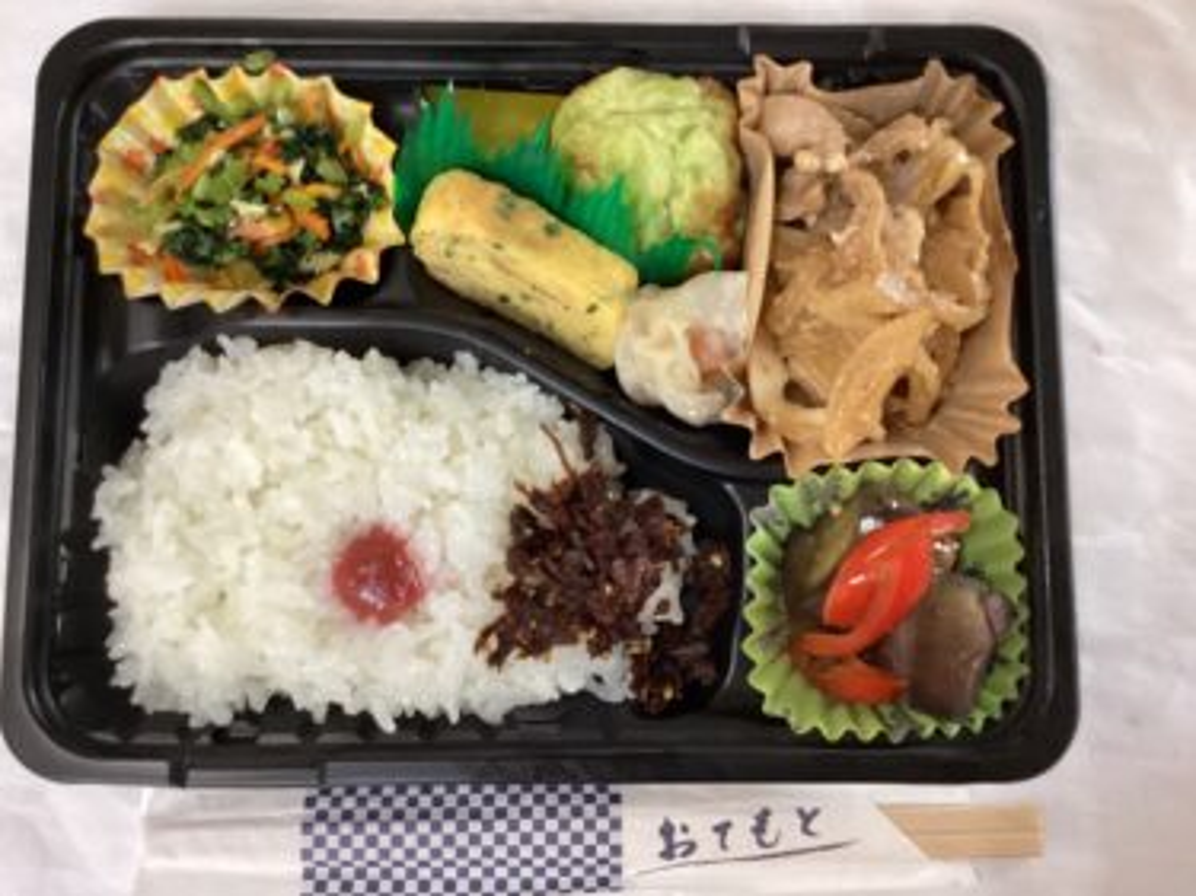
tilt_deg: -85.1
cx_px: 598
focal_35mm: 31
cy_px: 448
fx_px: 1071
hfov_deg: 58.4
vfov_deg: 45.4
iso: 320
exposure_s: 1/60
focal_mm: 3.3
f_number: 2.4
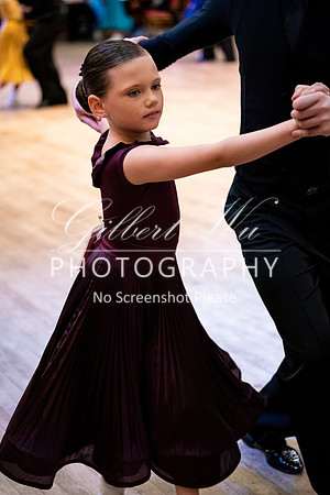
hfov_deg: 19.5
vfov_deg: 28.8
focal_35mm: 70
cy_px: 248
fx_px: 962
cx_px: 165
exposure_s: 1/400
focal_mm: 70
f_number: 2.8
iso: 6400
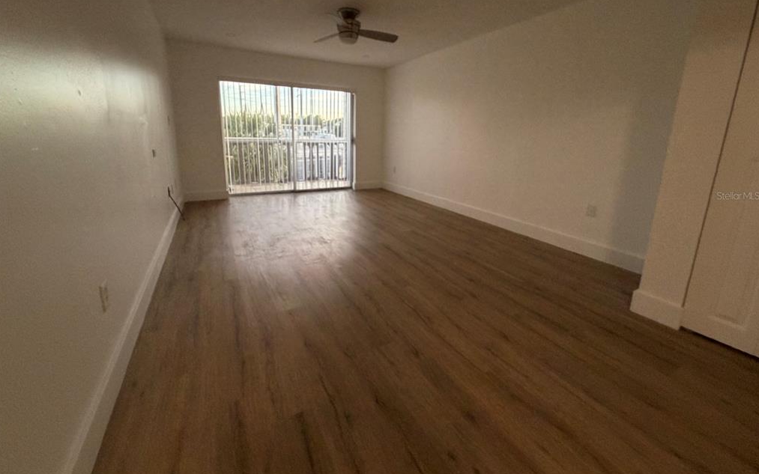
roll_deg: -0.9
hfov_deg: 101.5
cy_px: 195
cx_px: 378
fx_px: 310
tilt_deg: -10.5
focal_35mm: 15
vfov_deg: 74.2
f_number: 2.2
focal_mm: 2.22
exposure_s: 1/121
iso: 200
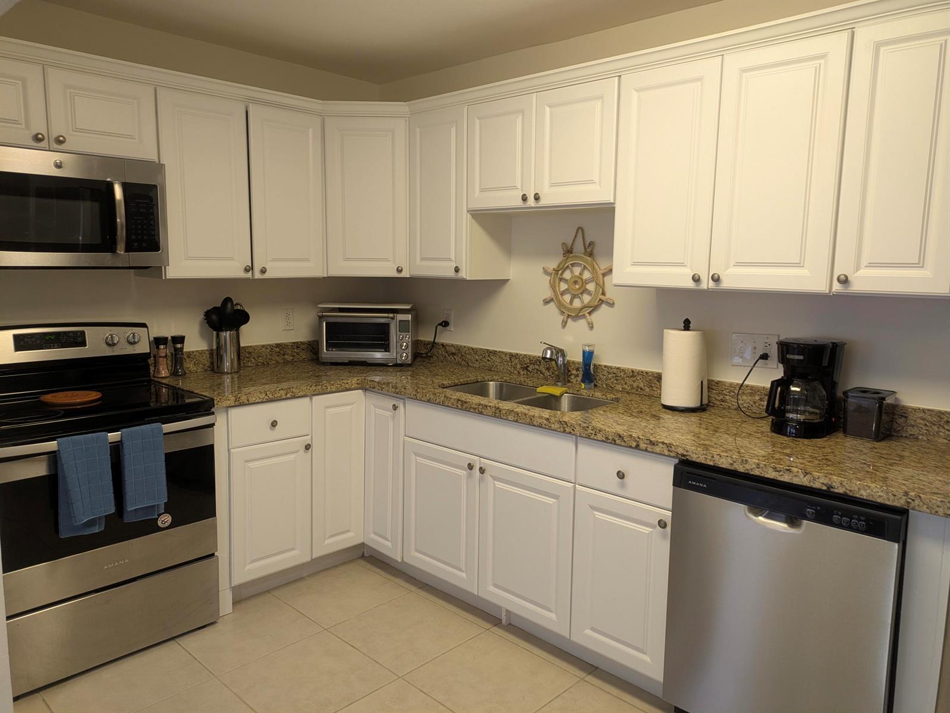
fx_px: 686
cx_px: 475
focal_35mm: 25
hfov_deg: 69.4
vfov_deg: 54.9
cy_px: 356
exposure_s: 1/30
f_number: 1.89
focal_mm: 5.43
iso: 66
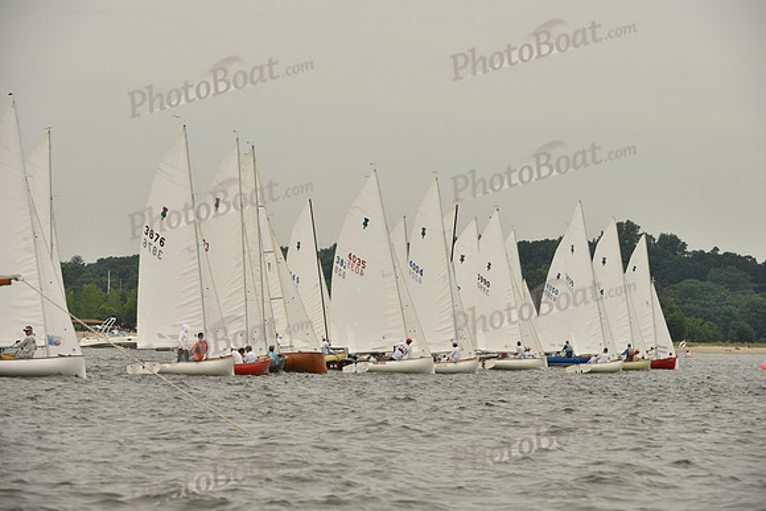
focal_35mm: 200
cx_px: 383
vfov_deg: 6.9
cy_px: 256
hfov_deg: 10.3
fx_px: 4256
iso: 320
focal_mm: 200
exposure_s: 1/1250
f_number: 8
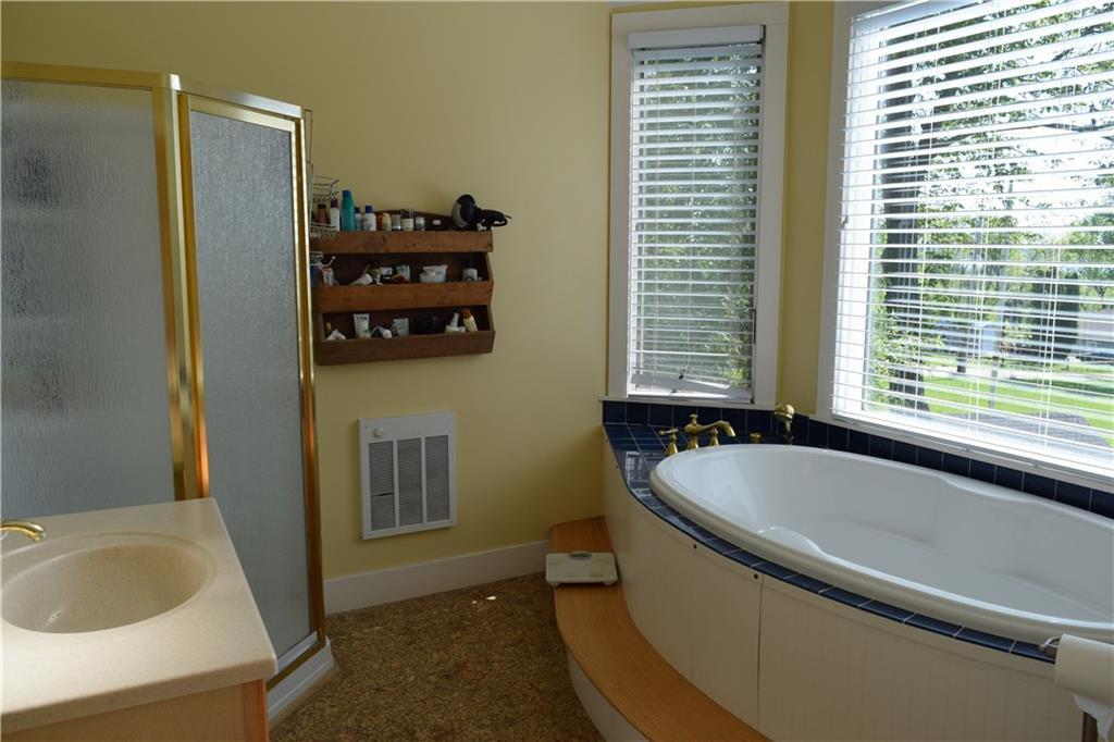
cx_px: 557
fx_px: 835
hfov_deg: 67.4
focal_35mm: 27
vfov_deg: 47.9
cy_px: 371
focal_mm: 18
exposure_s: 1/250
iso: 360
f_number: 8
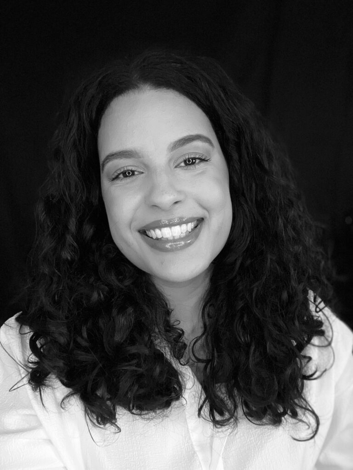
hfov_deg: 46.8
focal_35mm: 30
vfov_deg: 60.0
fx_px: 408
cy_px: 235
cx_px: 176
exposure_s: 1/30
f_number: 2.2
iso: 640
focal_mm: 2.71
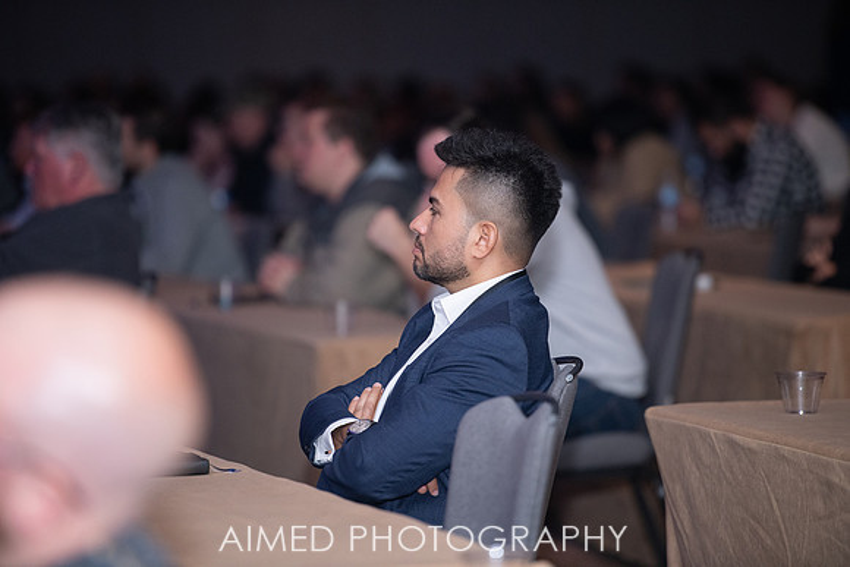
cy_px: 284
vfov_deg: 6.9
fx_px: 4723
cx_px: 425
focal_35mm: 200
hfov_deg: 10.3
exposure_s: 1/250
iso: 1600
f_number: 3.2
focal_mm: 200
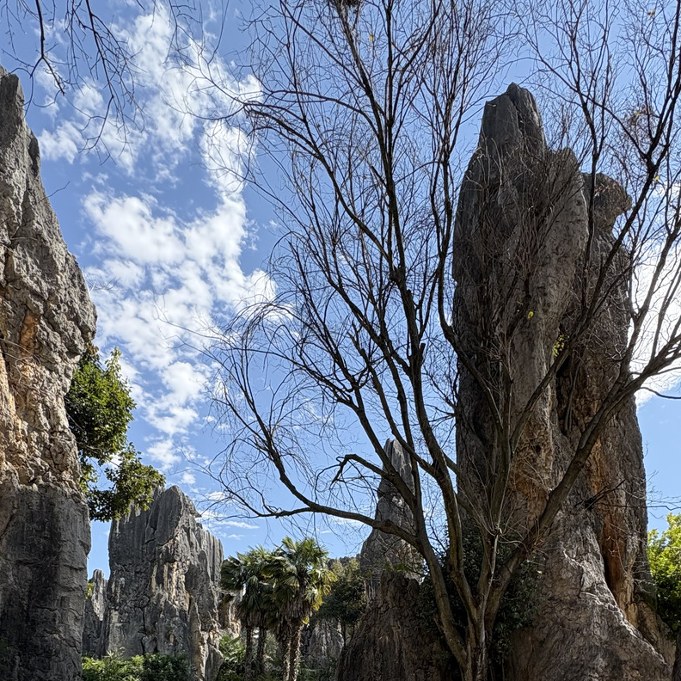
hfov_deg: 62.9
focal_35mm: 25
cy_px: 618
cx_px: 346
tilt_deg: +10.6
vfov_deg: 54.4
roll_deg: -0.3
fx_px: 556
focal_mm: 2.22
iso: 64
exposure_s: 1/944
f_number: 2.2
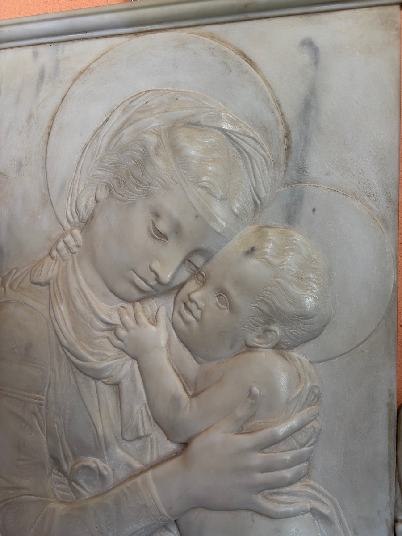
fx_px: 403
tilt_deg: +3.4
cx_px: 201
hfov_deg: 53.1
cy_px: 268
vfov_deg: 67.3
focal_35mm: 26
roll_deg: +1.4
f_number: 1.6
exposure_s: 1/100
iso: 50
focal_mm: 5.96
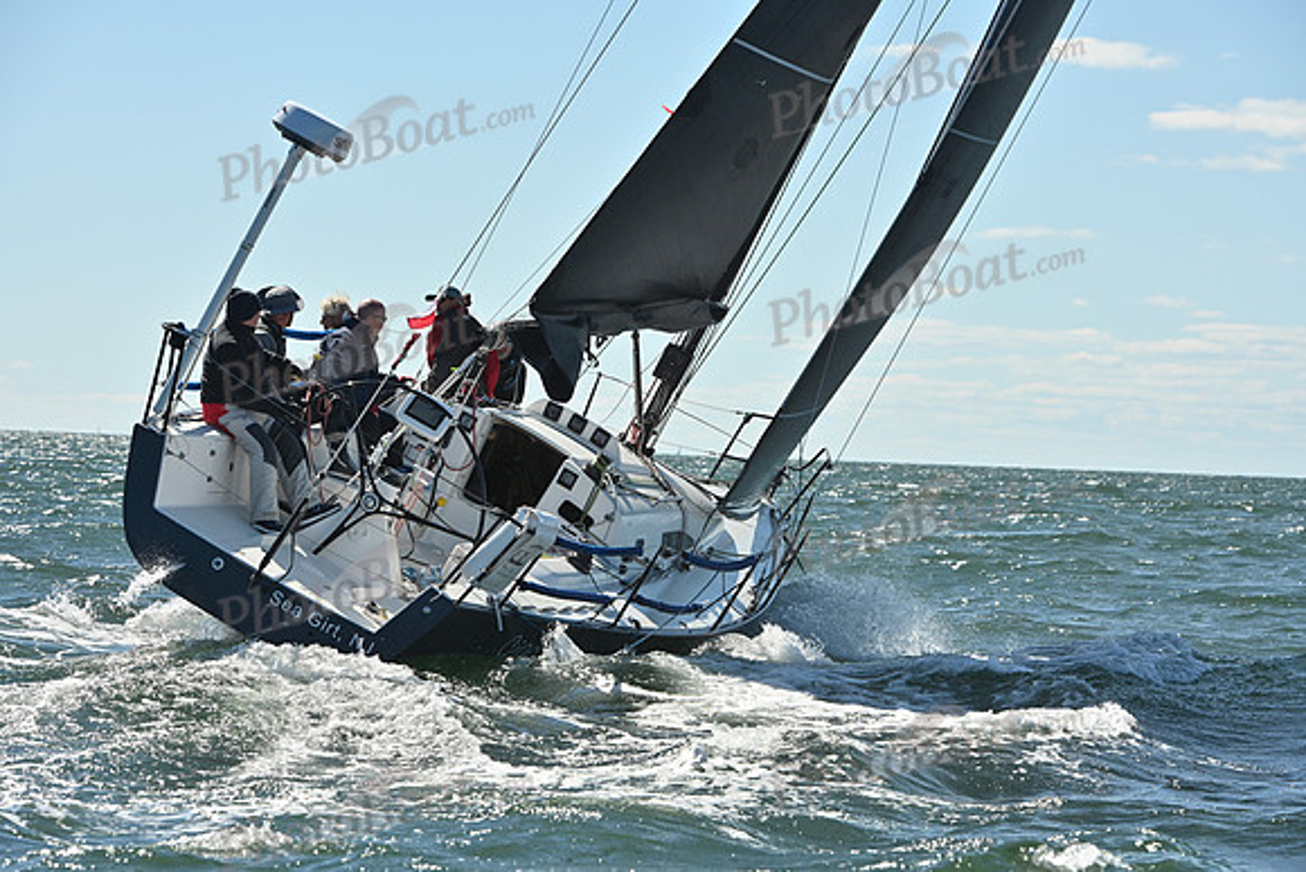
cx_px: 653
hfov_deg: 14.7
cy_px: 436
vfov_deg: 9.8
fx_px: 5080
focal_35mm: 140
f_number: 8
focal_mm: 140
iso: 320
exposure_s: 1/1250
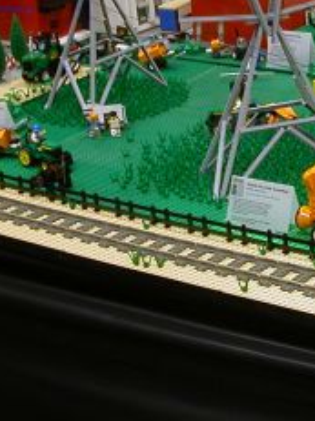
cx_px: 393
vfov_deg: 20.3
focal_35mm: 96
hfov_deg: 14.8
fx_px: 1166
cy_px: 117
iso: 100
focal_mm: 5.6
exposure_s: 1/14.1
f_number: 2.7
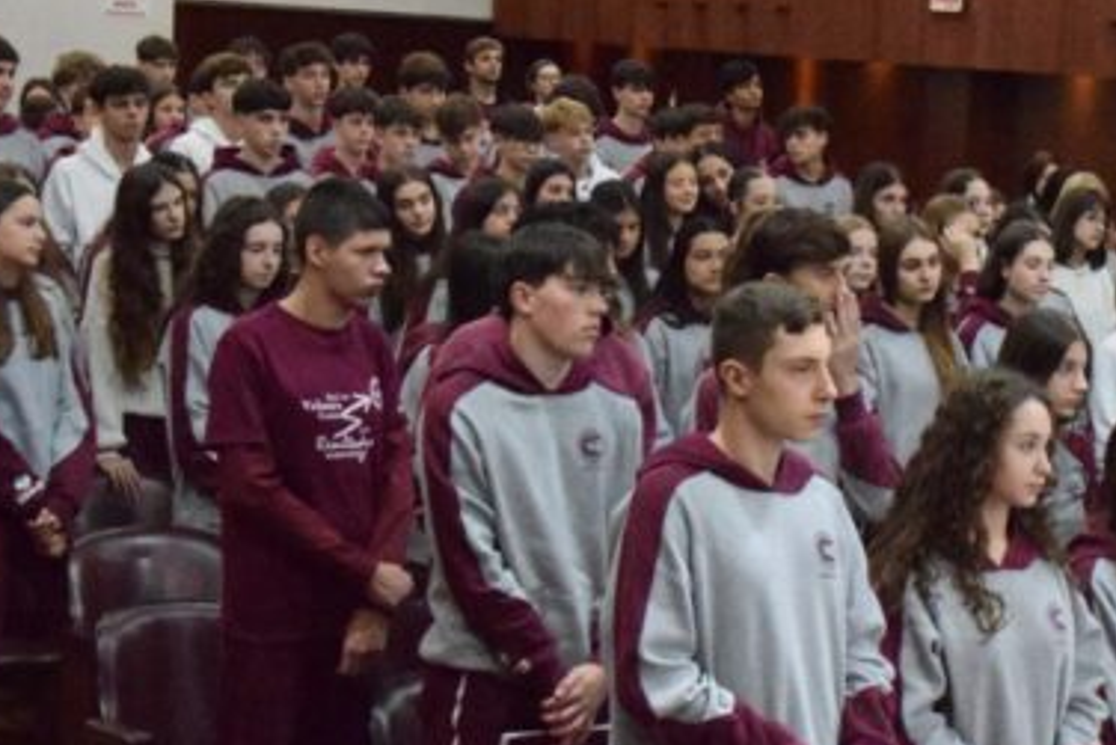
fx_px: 2822
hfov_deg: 21.9
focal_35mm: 91
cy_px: 335
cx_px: 985
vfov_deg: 15.0
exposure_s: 1/100
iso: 12800
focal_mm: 24
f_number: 3.2
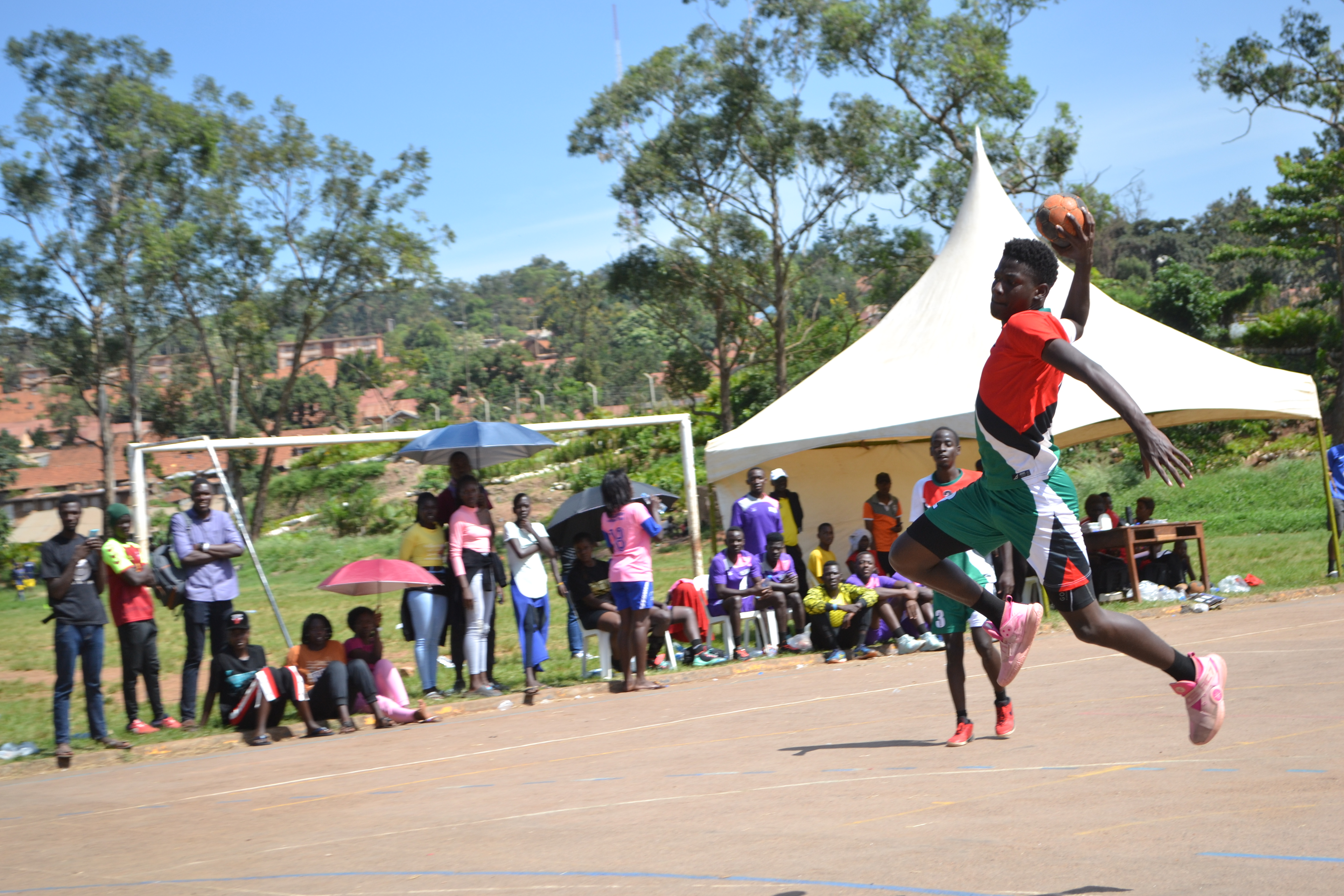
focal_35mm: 82
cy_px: 448
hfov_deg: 24.6
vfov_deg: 16.6
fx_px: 3080
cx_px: 672
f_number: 5.6
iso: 160
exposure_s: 1/400
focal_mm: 55
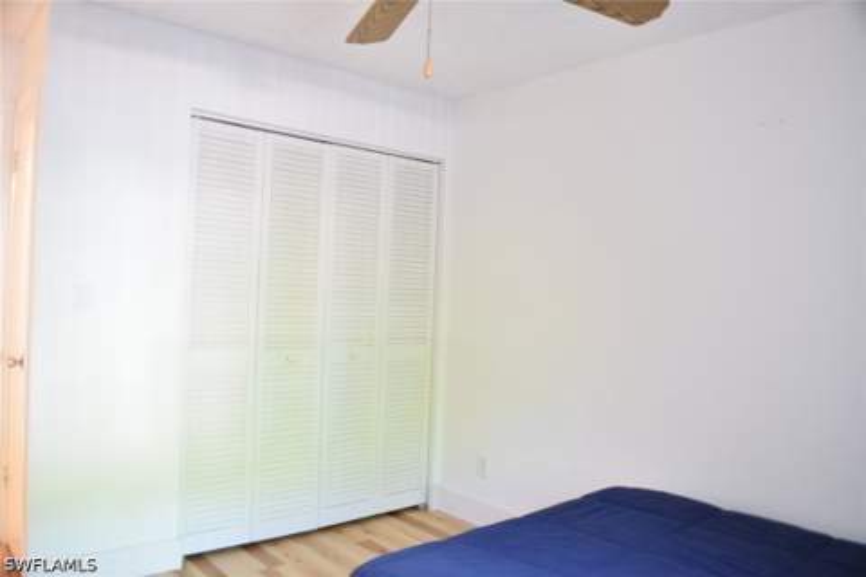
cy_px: 288
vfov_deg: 47.9
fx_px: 649
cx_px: 433
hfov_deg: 67.4
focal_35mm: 27
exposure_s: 1/2.5
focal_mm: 18
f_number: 5.6
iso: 200
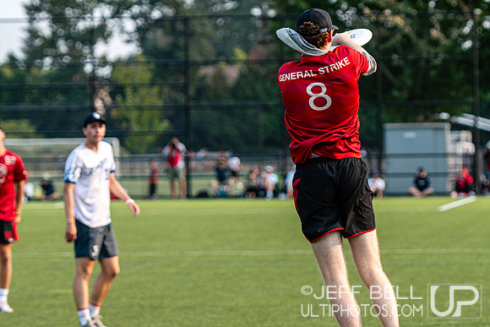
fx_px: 3875
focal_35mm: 285
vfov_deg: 4.8
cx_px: 381
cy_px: 164
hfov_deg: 7.2
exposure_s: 1/1250
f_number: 3.2
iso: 200
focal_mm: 122
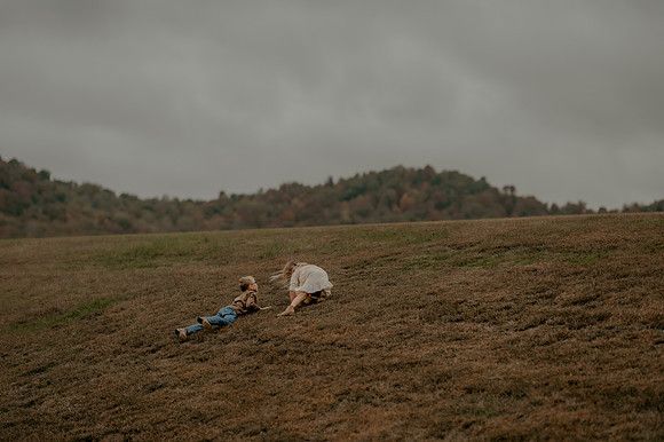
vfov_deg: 16.1
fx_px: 1567
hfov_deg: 23.9
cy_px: 221
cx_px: 332
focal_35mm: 85
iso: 400
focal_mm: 85
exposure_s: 1/250
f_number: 1.8
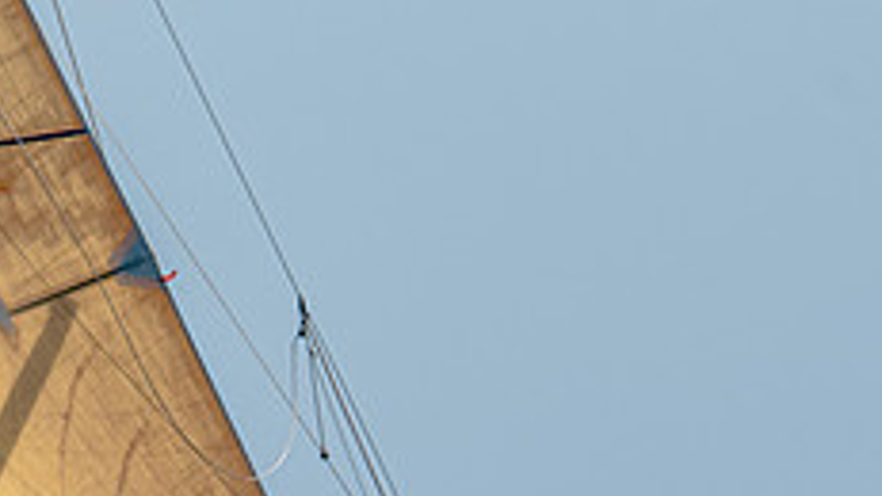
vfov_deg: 0.8
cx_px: 242
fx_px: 37283
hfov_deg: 1.4
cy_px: 917
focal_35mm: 1594
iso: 200
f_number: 5.6
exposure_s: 1/2000
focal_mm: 320
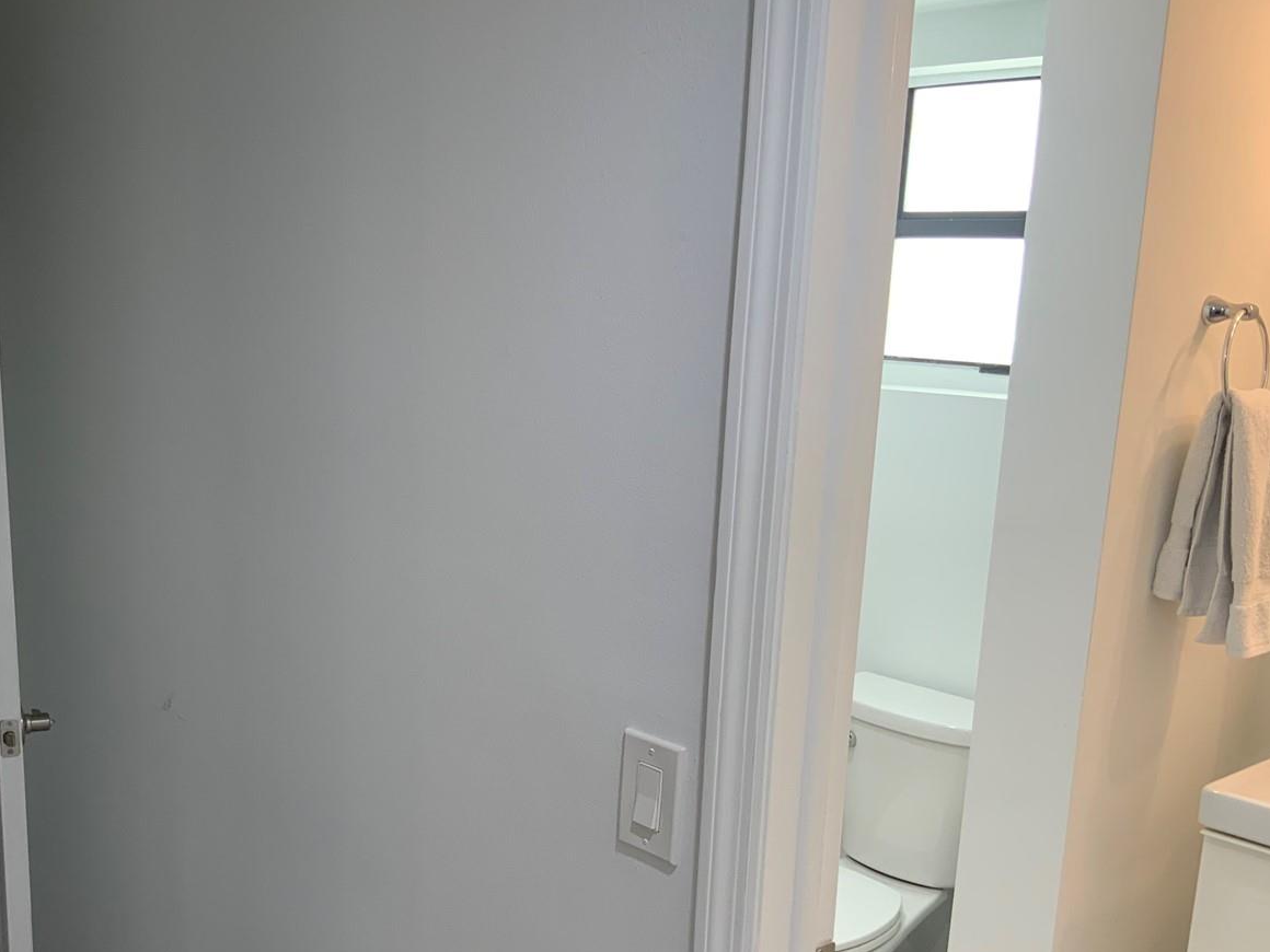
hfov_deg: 46.4
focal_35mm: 40
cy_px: 634
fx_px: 1468
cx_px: 471
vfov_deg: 35.6
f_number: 1.8
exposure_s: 1/60
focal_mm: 3
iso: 40
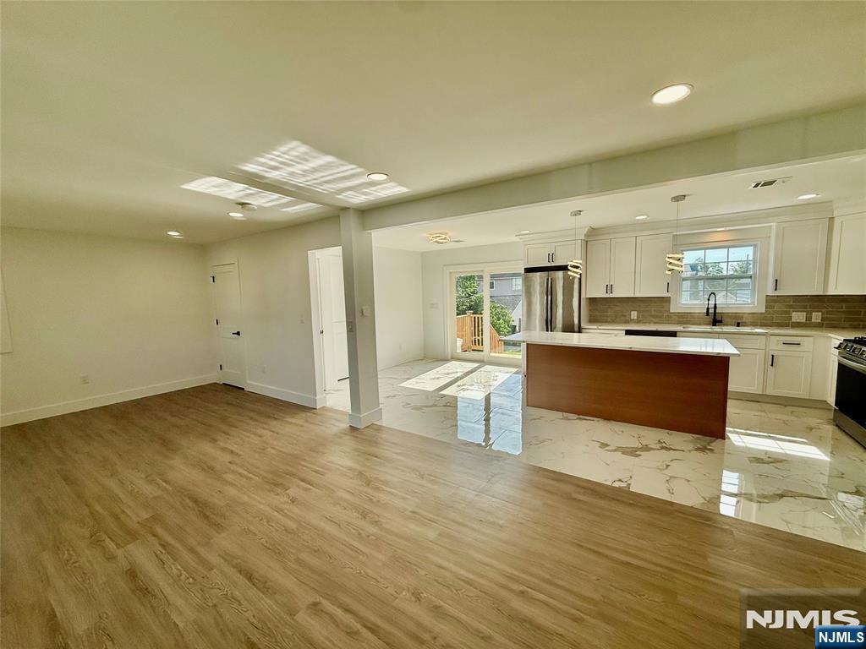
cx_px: 433
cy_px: 324
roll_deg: +1.9
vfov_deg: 85.7
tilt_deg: -5.2
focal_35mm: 14
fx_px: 350
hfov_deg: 102.1
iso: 50
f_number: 2.2
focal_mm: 2.22
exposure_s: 1/631
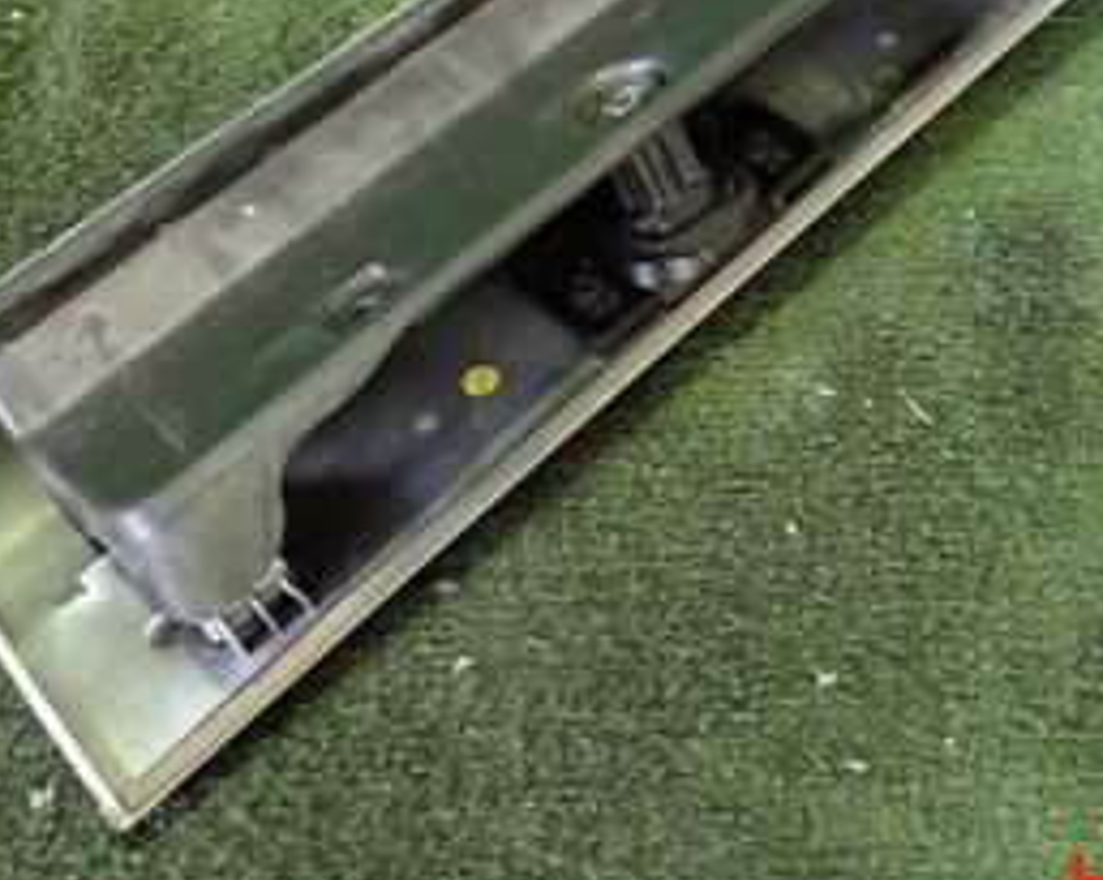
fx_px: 1859
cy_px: -13
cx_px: 751
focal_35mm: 57
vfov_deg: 25.3
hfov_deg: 32.7
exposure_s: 1/30
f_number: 2
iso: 640
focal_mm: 4.5
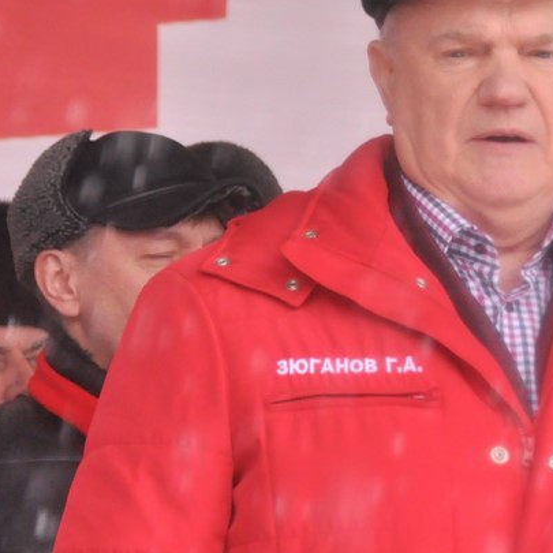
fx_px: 6890
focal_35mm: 381
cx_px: 475
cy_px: 294
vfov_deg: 4.6
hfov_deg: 4.6
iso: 1600
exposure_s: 1/200
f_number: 5.3
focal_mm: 105
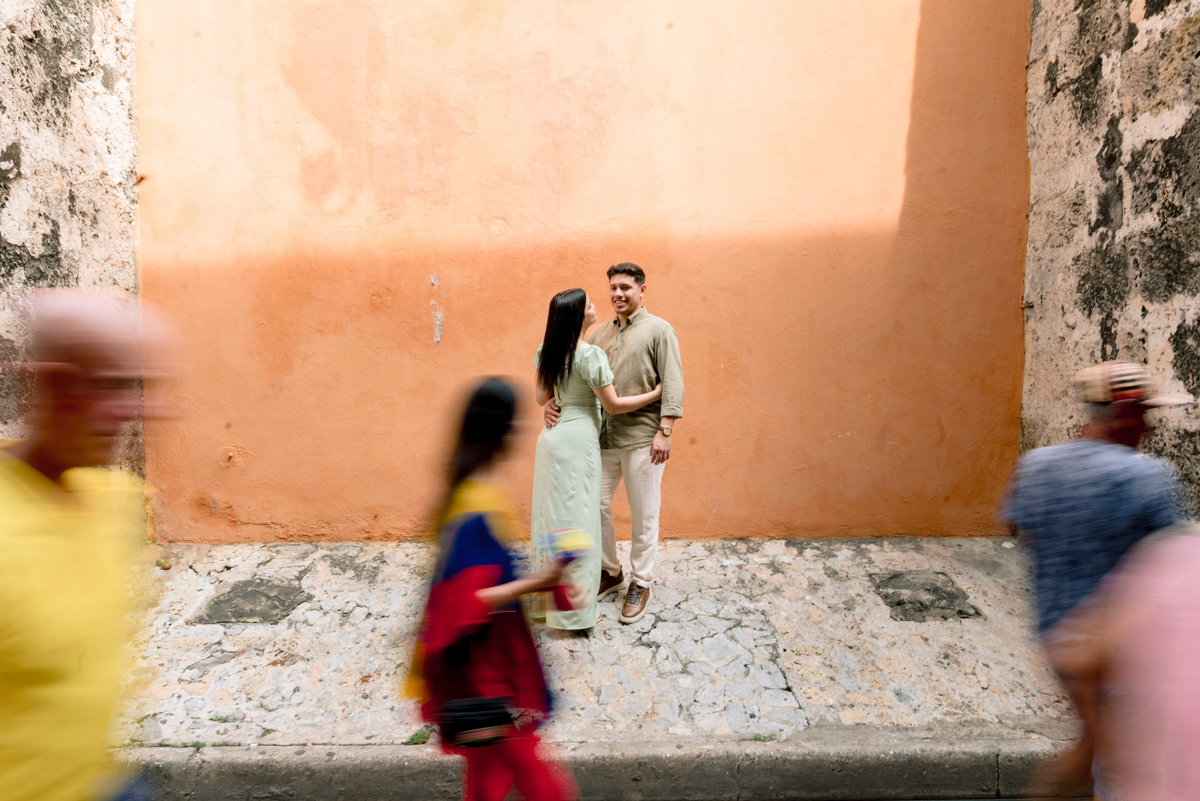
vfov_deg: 52.1
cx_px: 594
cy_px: 400
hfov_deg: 72.4
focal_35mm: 25
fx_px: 820
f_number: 13
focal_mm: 24
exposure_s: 1/13
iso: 64
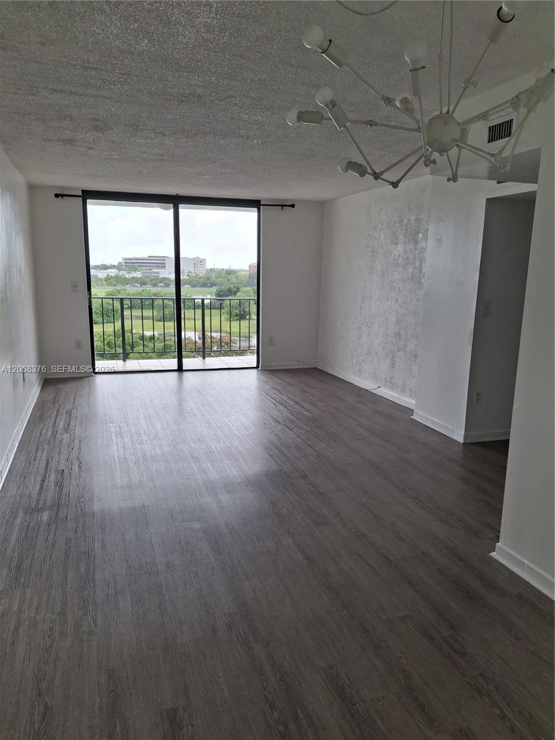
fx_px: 534
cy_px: 370
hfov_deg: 54.9
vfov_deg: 69.4
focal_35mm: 25
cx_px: 278
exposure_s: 1/278
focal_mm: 4.69
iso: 32
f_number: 1.8
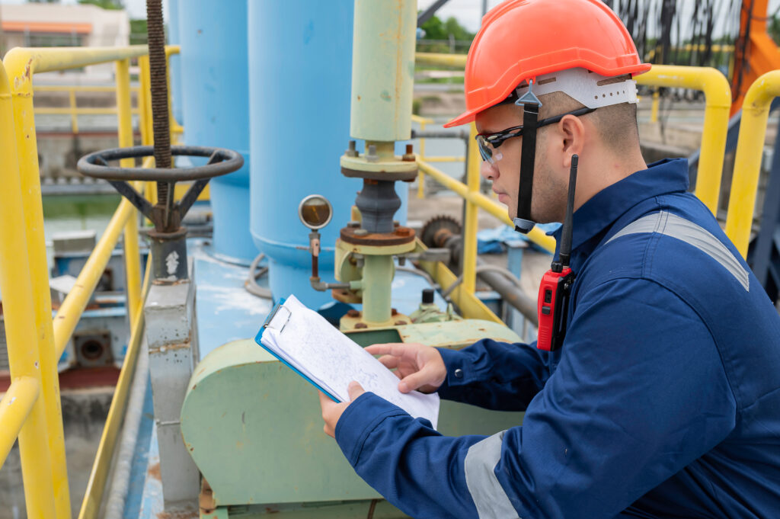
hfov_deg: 54.5
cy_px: 260
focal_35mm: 35
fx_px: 758
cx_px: 390
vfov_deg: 37.8
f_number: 5.6
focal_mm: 35
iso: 100
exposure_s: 1/400
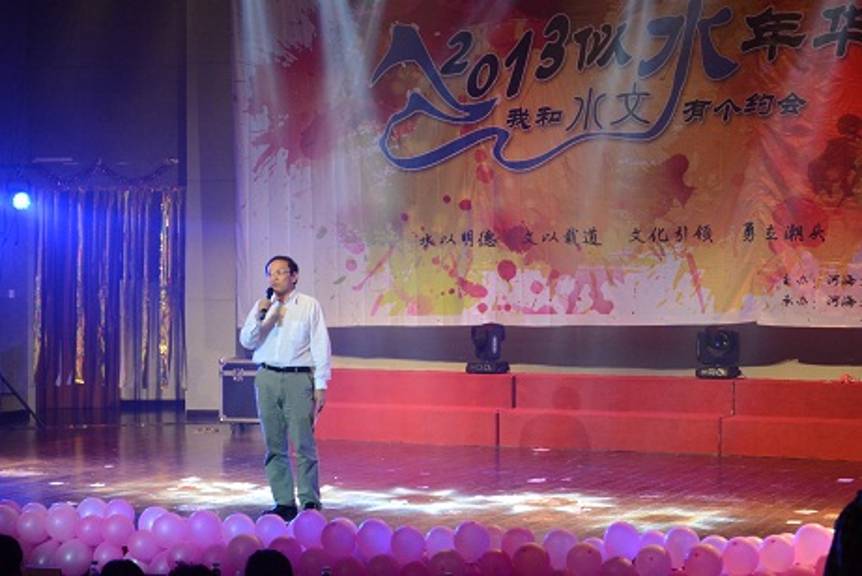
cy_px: 288
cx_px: 431
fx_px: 1977
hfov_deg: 24.6
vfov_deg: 16.6
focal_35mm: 82
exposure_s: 1/100
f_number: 5.6
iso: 1600
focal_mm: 55
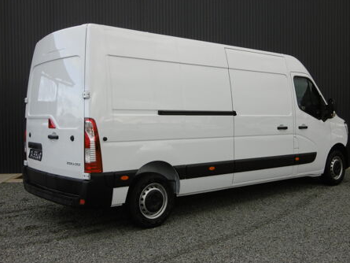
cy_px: 126
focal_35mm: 41
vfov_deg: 35.1
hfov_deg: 45.8
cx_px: 179
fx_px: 415
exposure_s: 1/200
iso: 100
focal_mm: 6.8
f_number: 3.7
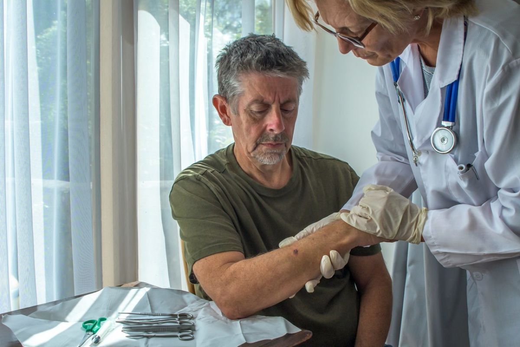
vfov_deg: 36.9
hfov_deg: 53.1
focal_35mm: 36
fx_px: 520
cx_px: 260
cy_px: 174
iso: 320
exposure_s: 1/500
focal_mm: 24
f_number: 8
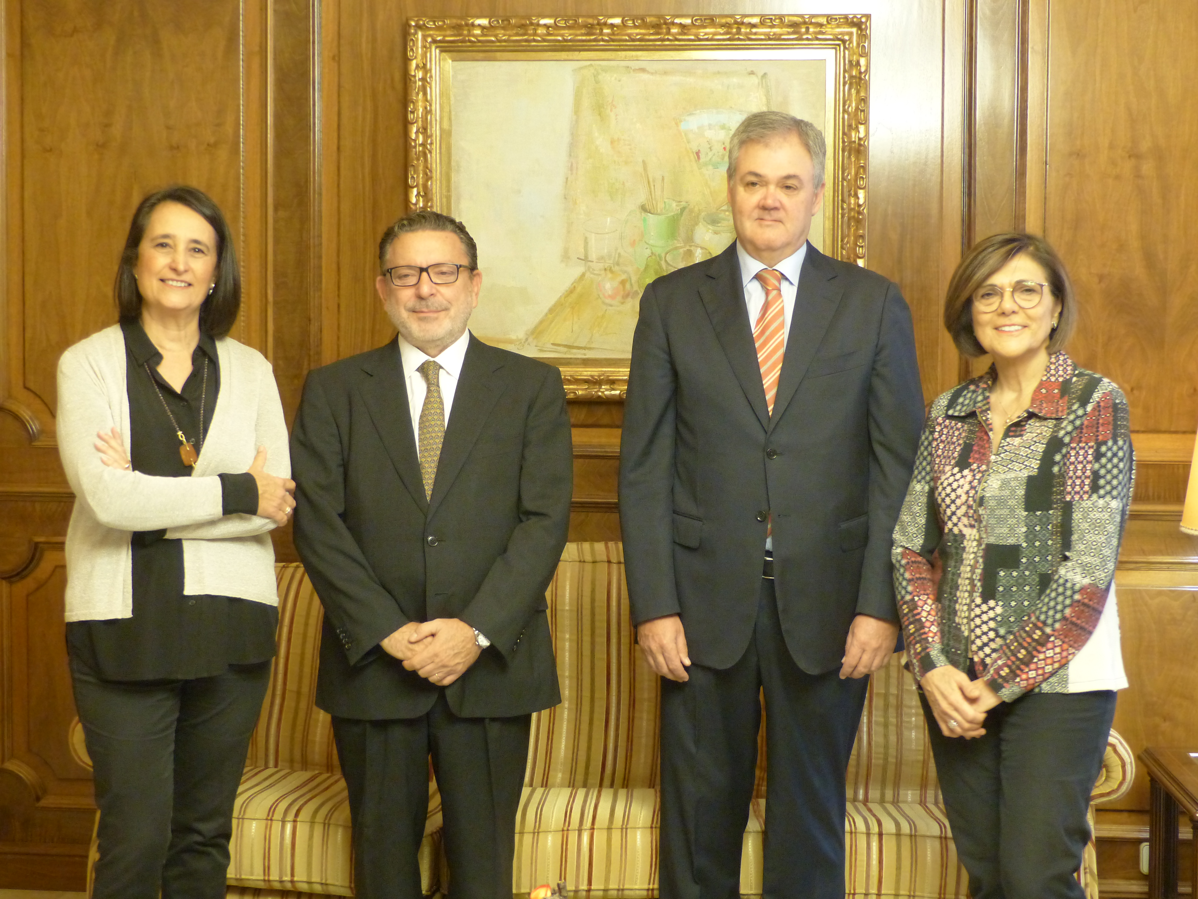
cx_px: 599
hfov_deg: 32.7
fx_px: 2042
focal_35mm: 59
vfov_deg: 24.8
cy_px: 450
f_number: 2.8
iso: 500
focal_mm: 10.5
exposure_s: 1/15
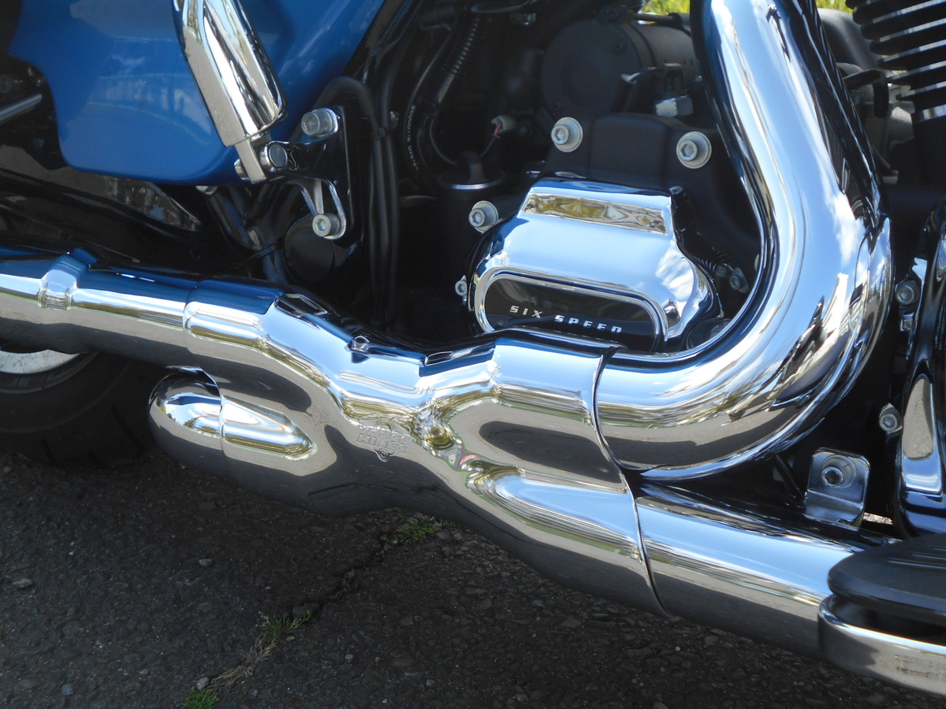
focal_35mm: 44
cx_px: 473
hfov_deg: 42.9
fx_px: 1202
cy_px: 354
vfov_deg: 32.9
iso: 80
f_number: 4.2
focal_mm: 7.7
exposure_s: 1/320
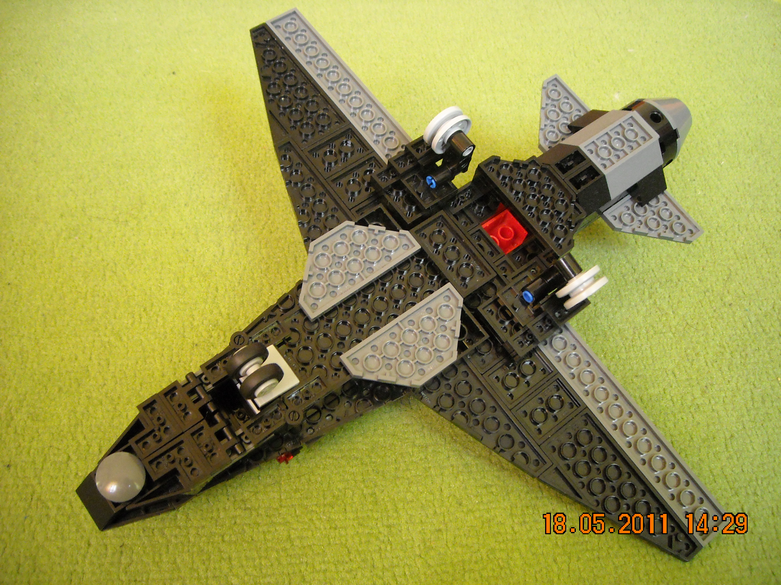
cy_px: 292
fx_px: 790
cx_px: 390
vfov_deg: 40.7
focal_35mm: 35
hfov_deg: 52.6
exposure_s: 1/15
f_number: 2.8
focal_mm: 5.7
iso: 400
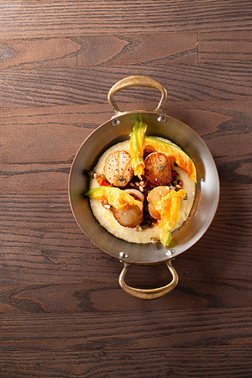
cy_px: 189
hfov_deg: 27.0
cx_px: 126
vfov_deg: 39.6
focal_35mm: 50
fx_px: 525
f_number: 6.3
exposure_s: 1/200
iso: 200
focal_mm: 50
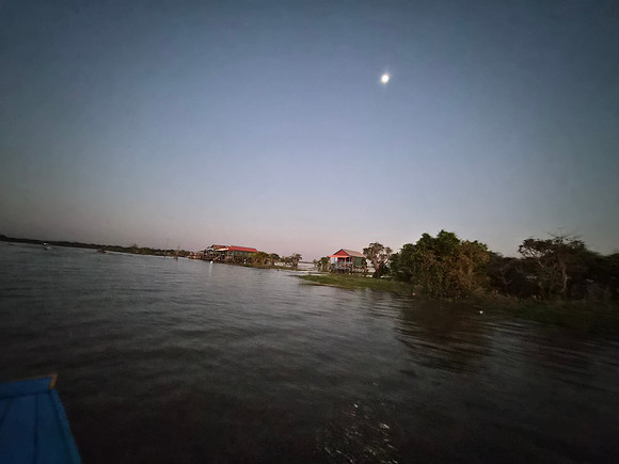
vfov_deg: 89.9
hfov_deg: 106.2
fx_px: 232
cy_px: 232
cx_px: 310
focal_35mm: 13
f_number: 2.2
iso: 1250
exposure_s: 1/33
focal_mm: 1.7
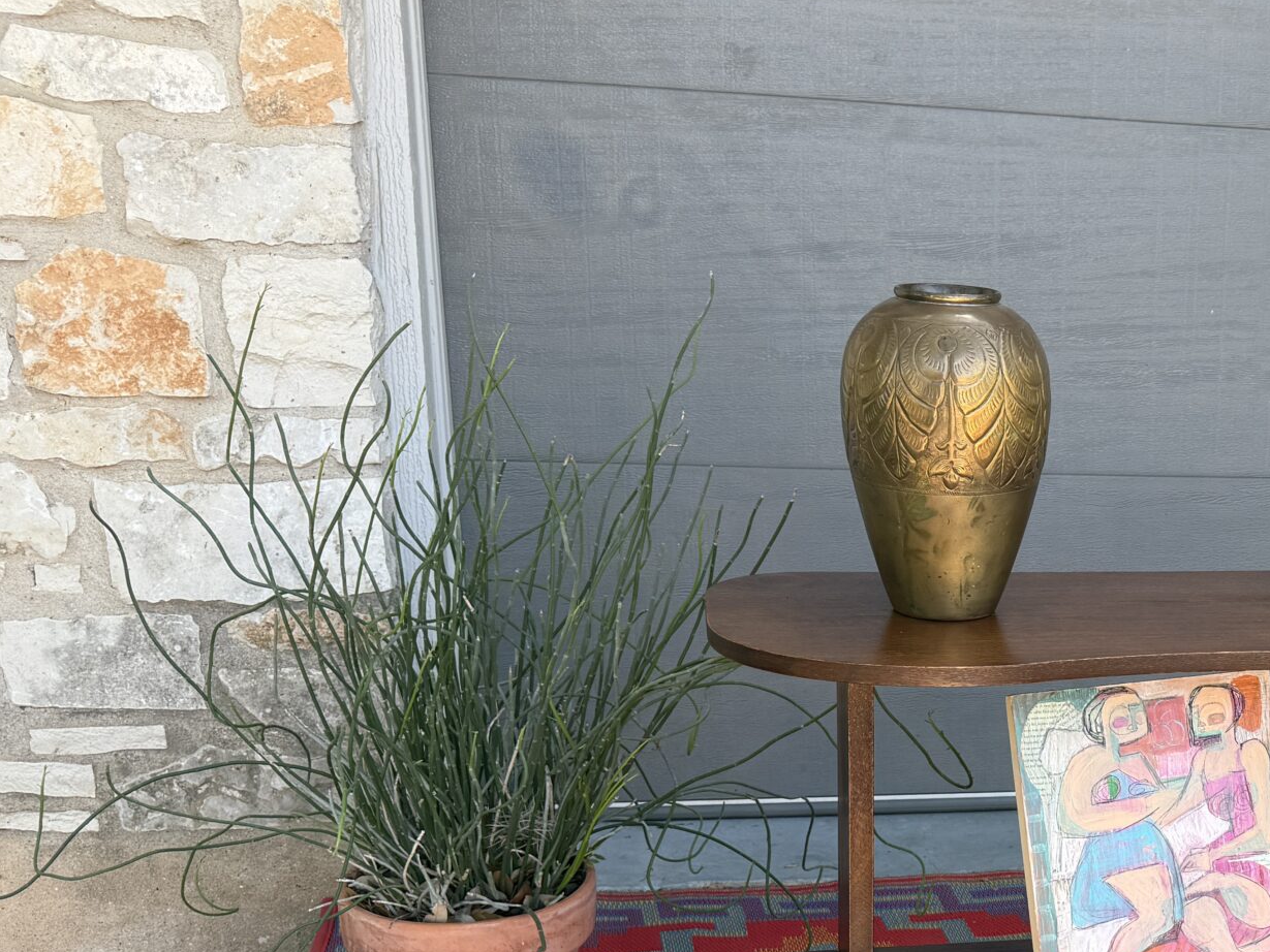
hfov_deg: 35.8
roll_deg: -2.2
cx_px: 1156
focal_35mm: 50
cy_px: 783
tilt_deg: -13.9
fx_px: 1835
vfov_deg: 28.4
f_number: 1.78
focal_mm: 6.76
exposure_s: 1/303
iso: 80
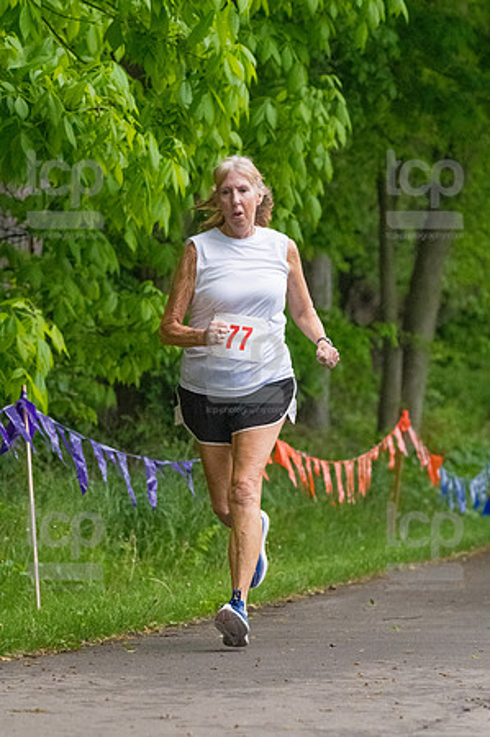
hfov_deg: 5.7
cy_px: 368
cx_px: 245
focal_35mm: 240
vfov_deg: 8.6
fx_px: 4911
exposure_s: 1/1250
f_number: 5.6
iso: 6400
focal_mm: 160
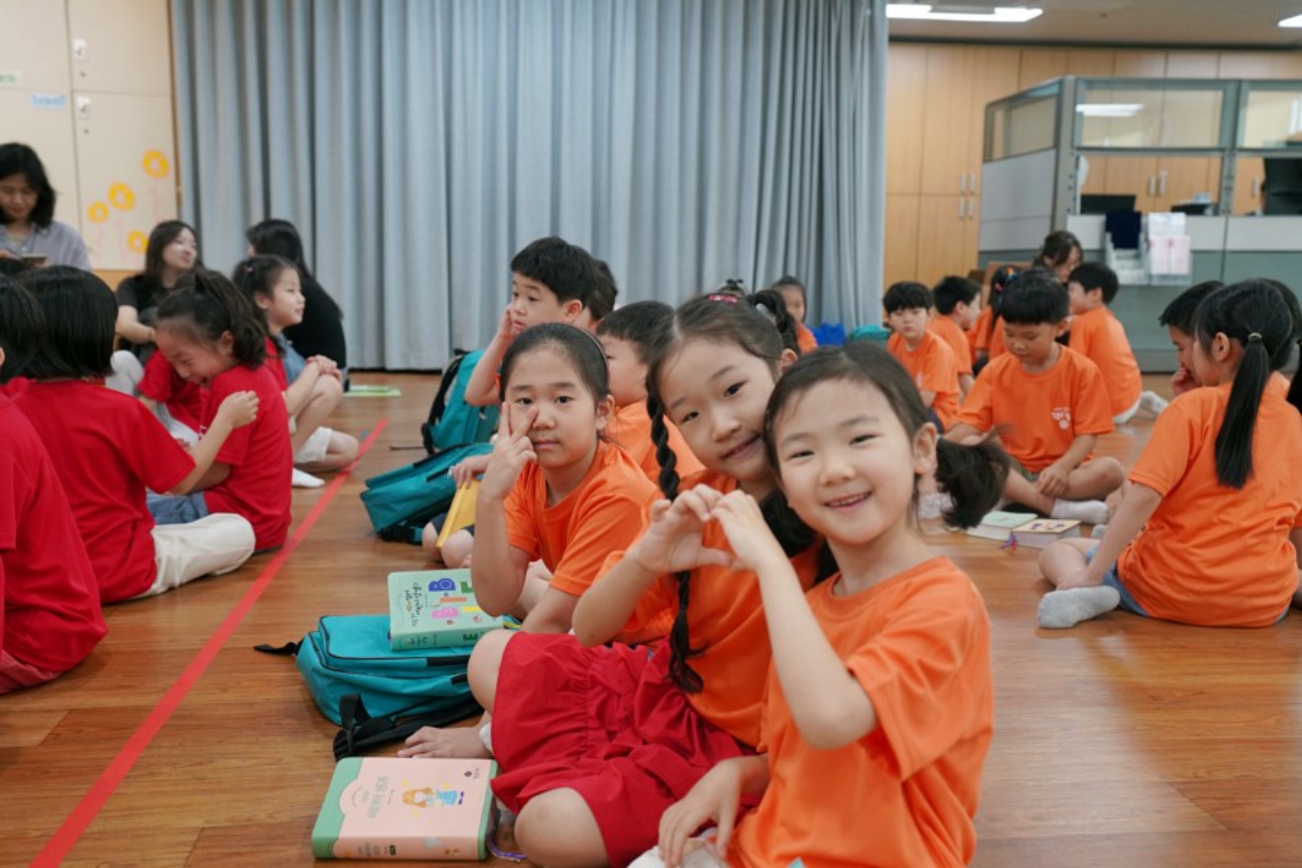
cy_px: 434
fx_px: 1266
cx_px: 651
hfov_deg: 54.4
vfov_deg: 37.9
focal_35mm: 35
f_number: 4
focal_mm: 35
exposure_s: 1/160
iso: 2000
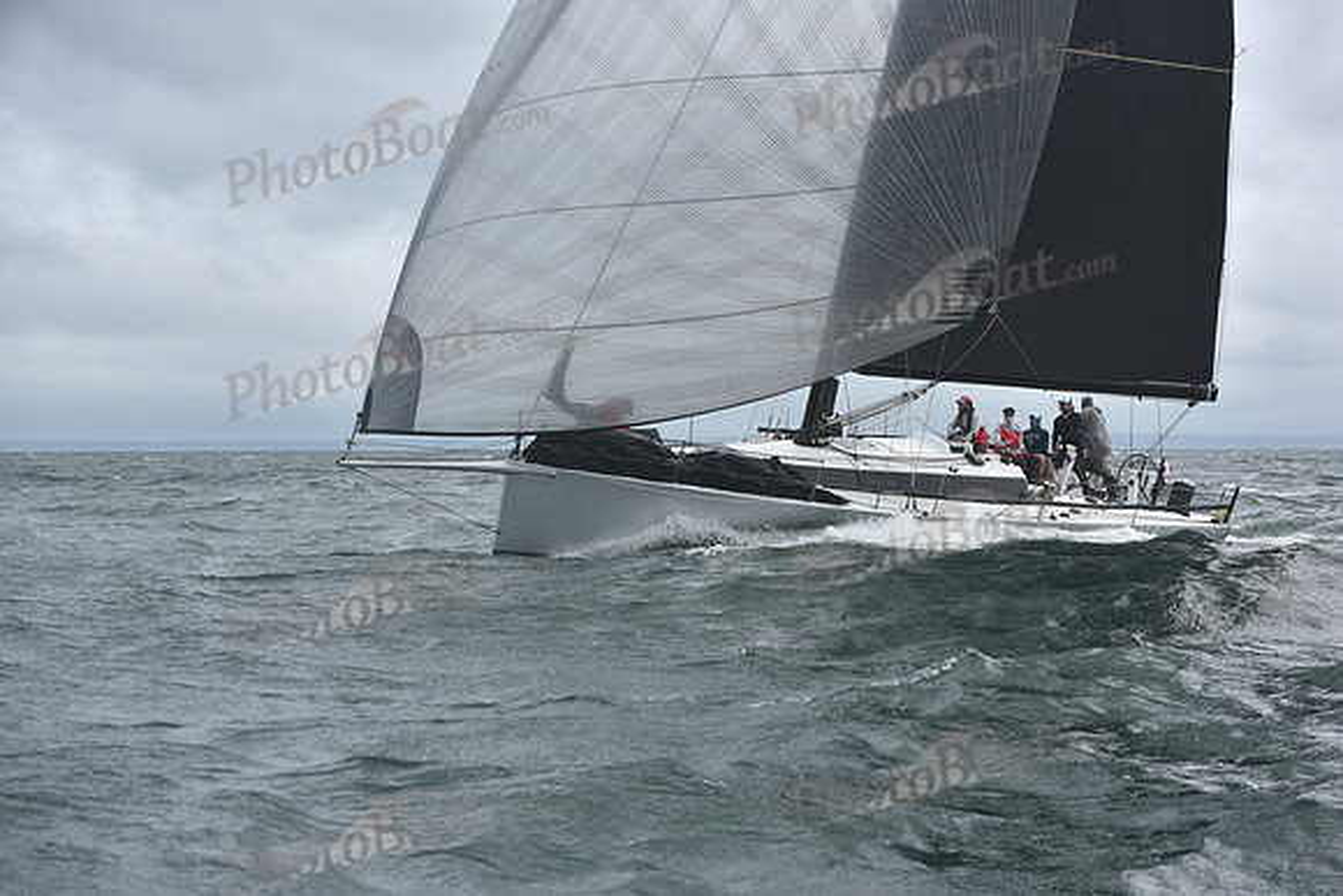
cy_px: 448
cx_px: 672
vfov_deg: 19.5
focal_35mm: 70
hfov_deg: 28.8
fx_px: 2612
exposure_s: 1/1250
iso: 200
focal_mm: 70
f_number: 5
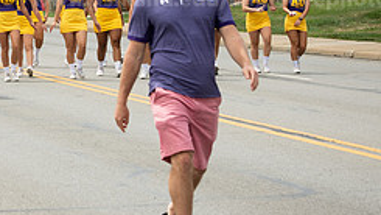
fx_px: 2254
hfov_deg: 9.6
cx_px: -39
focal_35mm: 223
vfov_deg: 5.4
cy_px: 32
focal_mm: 90
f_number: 7.1
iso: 250
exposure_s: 1/640
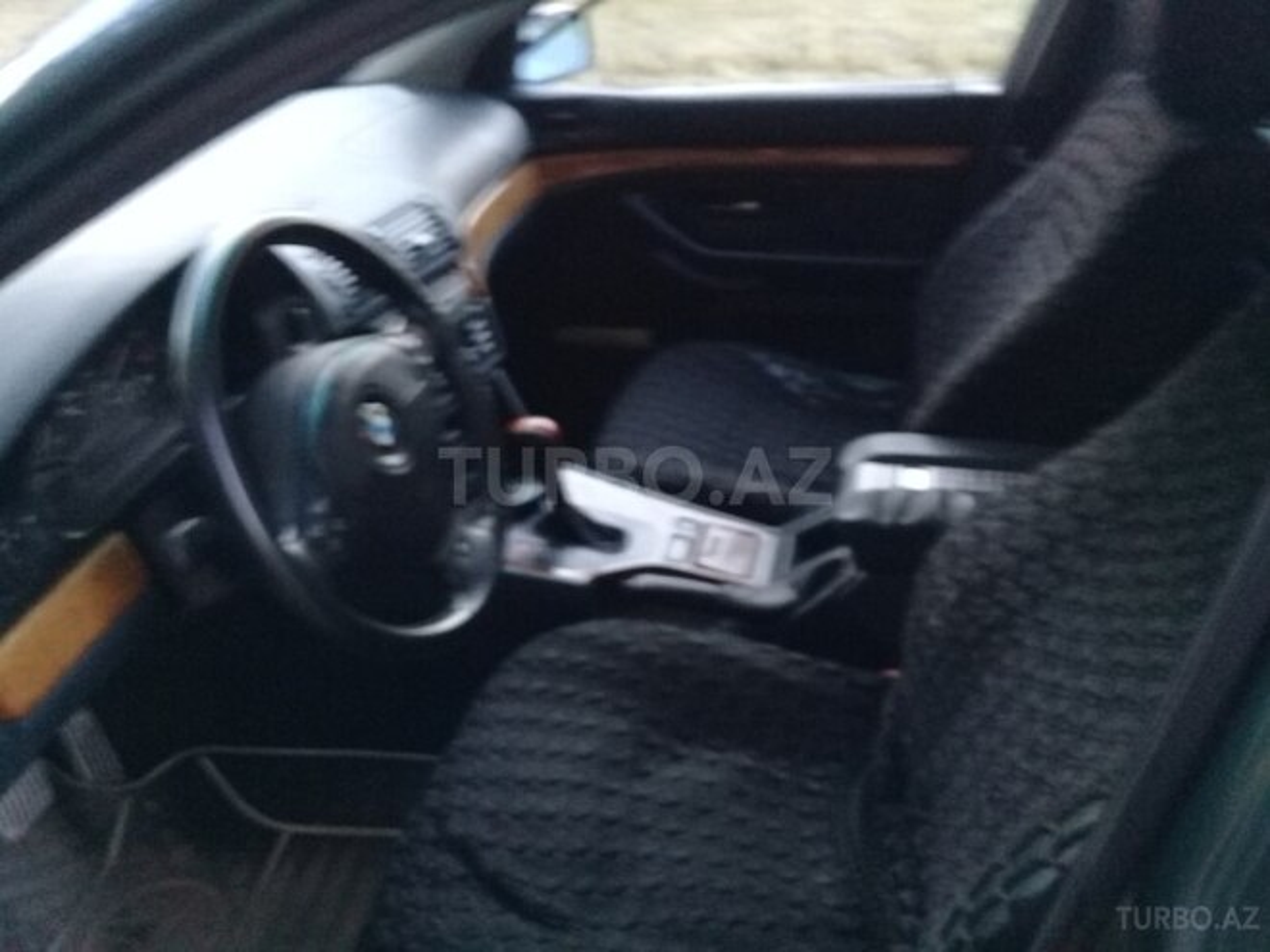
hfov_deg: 58.4
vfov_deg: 45.4
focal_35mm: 31
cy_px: 476
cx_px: 635
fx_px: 1137
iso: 250
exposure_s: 1/17
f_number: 2.2
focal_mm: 3.3
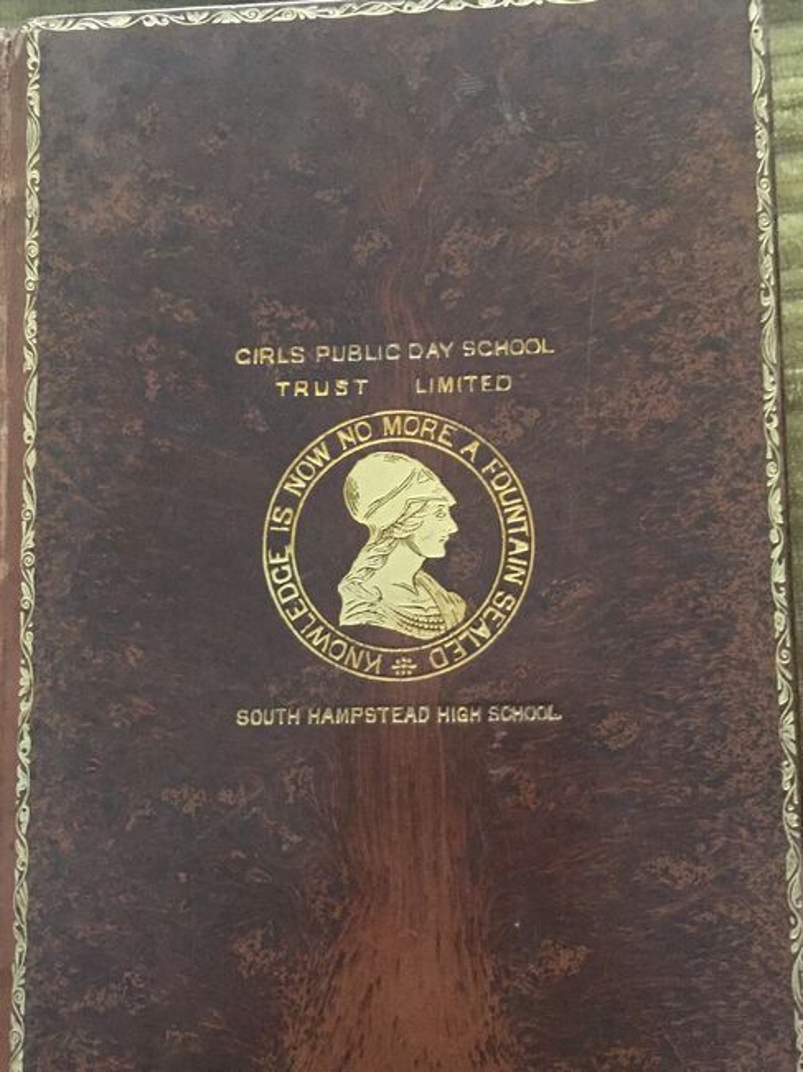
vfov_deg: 61.7
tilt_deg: -81.0
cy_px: 536
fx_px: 898
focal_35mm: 29
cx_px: 402
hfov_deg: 48.2
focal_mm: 4.15
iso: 500
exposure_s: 1/17
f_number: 2.2
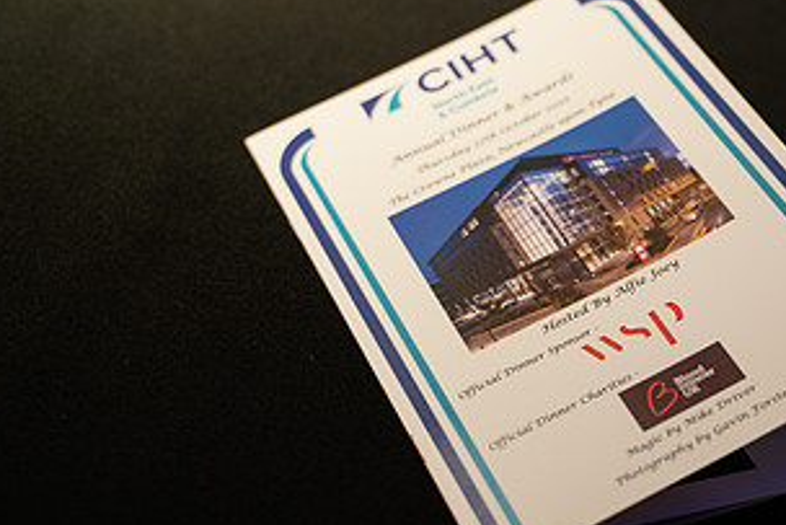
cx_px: 633
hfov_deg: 24.3
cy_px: 294
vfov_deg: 16.7
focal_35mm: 82
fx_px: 1791
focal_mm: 43
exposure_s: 1/50
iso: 200
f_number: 2.8
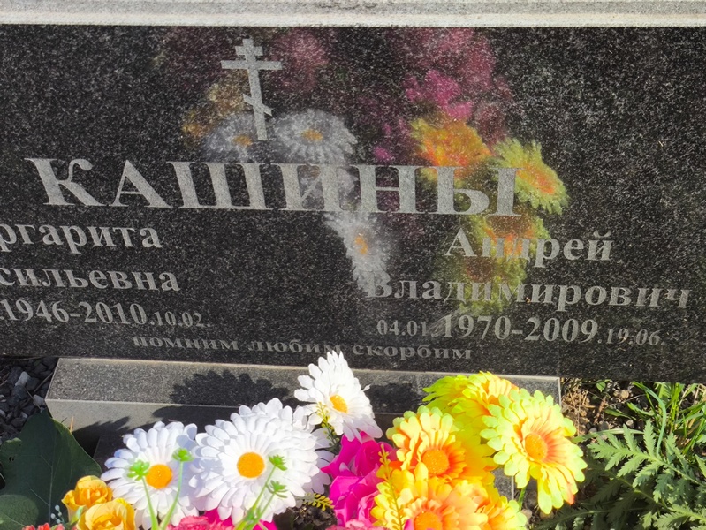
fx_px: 1020
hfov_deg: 38.2
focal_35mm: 50
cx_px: 353
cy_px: 265
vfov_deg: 29.1
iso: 50
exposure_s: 1/983
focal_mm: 4.71
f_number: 1.7
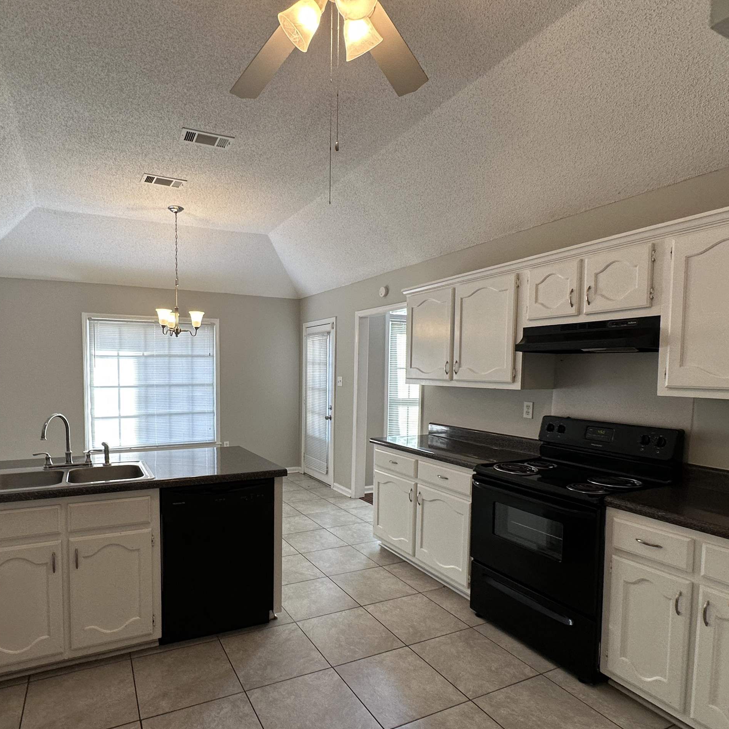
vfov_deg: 74.7
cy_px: 398
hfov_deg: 74.1
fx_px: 477
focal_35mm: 20
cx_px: 296
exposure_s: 1/120
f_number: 2.2
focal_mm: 2.22
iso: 100
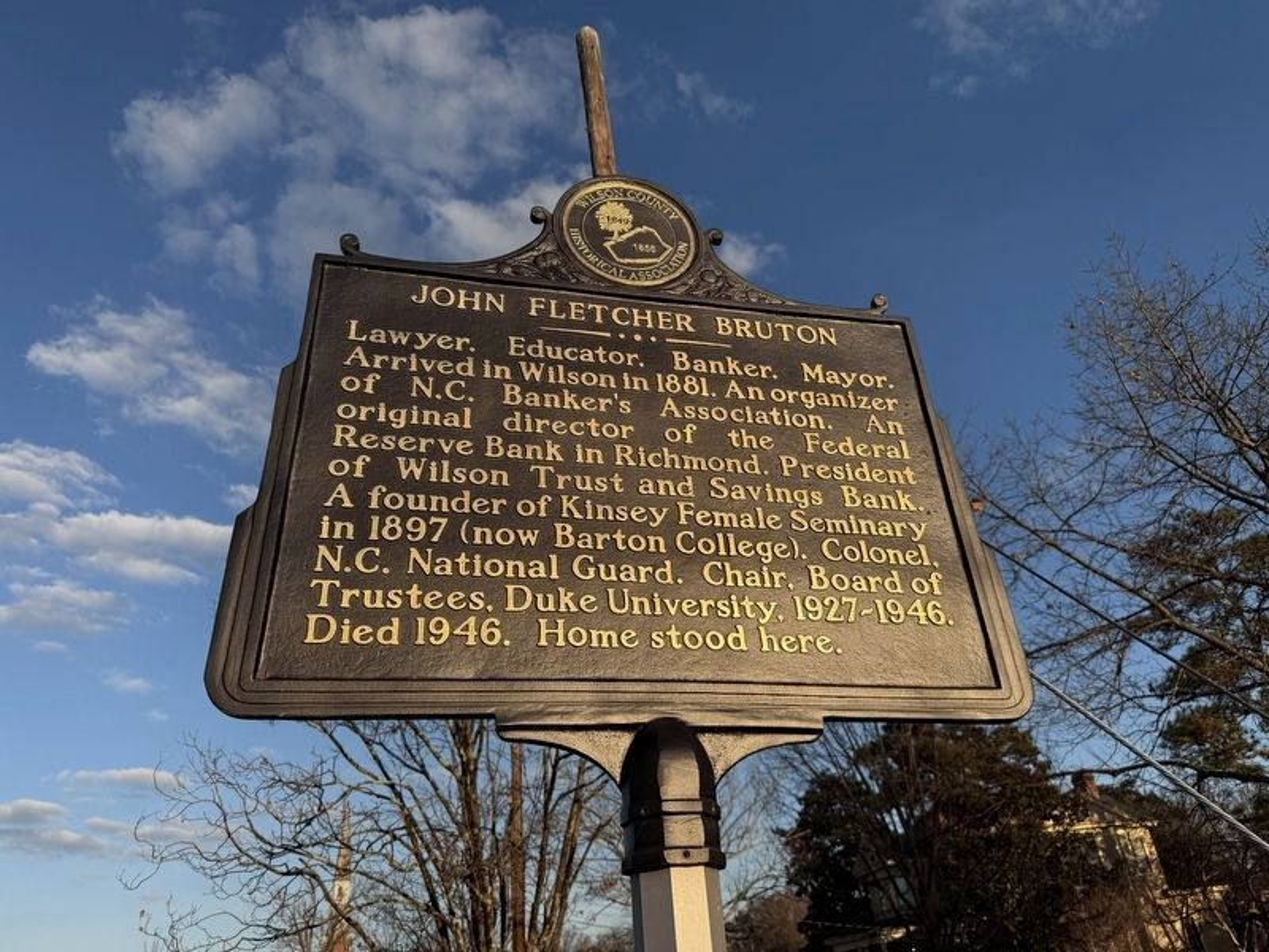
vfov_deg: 56.8
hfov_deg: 71.6
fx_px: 880
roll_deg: +7.7
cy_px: 476
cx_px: 634
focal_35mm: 24
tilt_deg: +29.5
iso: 100
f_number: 1.78
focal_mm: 6.76
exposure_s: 1/4673
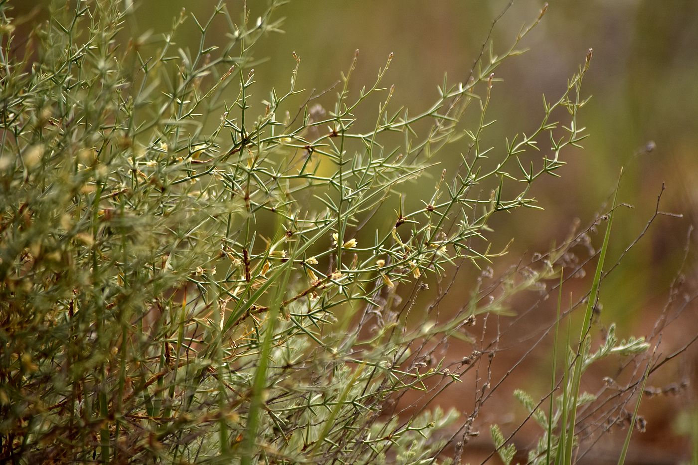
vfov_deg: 3.8
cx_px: 349
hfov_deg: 5.7
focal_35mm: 360
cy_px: 232
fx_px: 6979
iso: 250
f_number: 5.3
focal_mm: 240
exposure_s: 1/2000
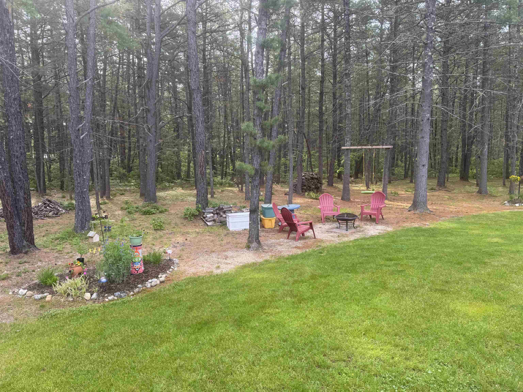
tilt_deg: -5.4
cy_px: 196
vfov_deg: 56.8
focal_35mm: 24
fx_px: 363
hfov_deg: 71.6
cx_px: 262
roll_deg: +2.1
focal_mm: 6.76
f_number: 1.78
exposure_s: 1/299
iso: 80
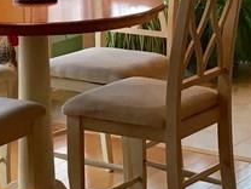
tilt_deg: -2.6
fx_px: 1037
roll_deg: +1.3
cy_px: -127
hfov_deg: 13.7
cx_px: 46
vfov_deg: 9.9
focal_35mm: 143
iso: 50
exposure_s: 1/30
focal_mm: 4.15
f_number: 2.2
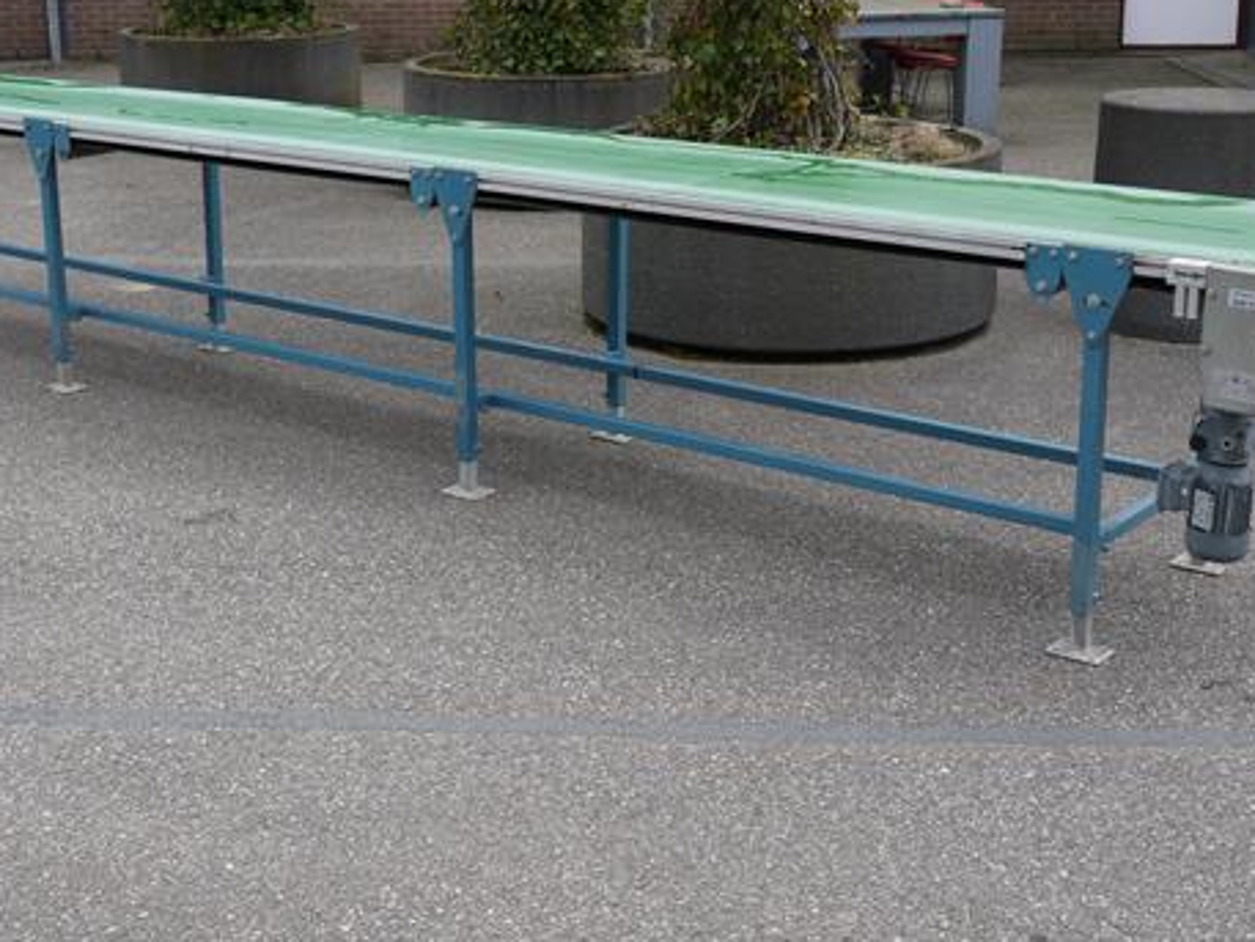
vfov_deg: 26.0
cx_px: 544
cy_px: 335
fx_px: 2031
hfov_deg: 34.3
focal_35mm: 56
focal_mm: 20
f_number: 6.3
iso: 100
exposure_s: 1/200
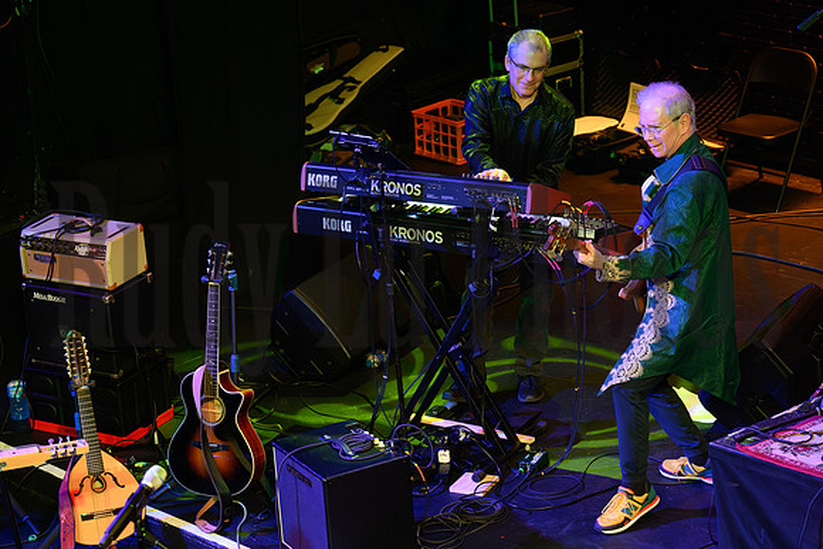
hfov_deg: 21.2
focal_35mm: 96
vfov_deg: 14.2
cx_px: 455
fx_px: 2201
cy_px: 245
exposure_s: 1/200
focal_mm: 87
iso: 12800
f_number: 5.6
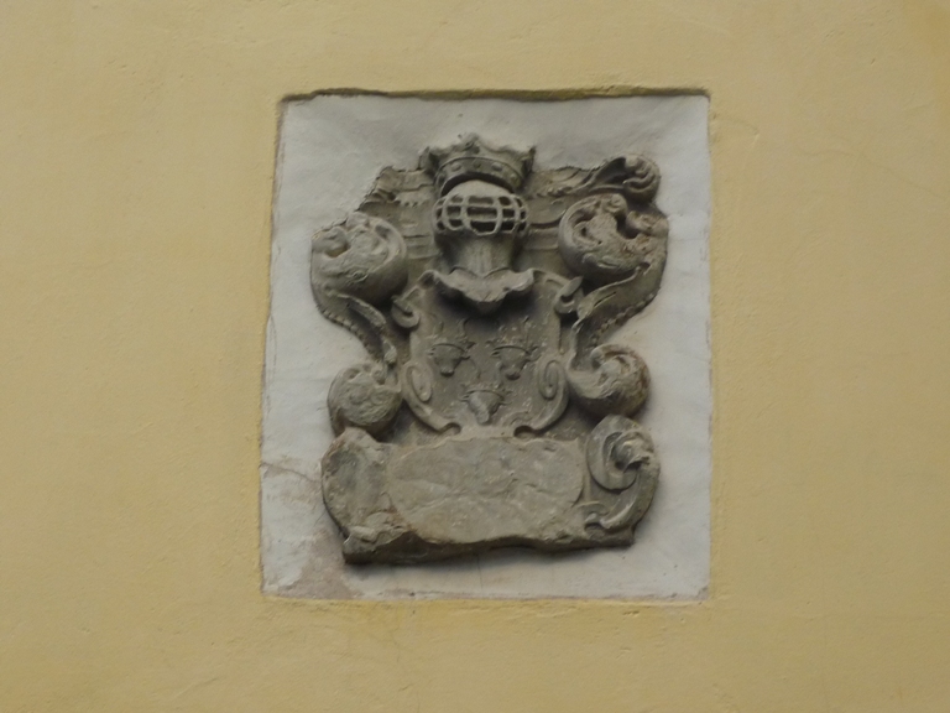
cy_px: 356
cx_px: 475
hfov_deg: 18.7
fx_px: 2882
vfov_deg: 14.1
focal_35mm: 105
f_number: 4.4
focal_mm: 13.6
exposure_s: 1/80
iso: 200
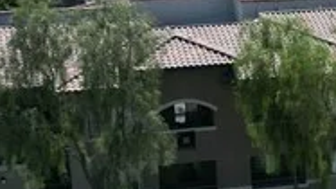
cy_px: 140
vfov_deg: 8.5
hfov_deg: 14.3
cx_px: 467
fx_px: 1273
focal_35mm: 143
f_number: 1.7
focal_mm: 6.72
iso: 160
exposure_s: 1/5000
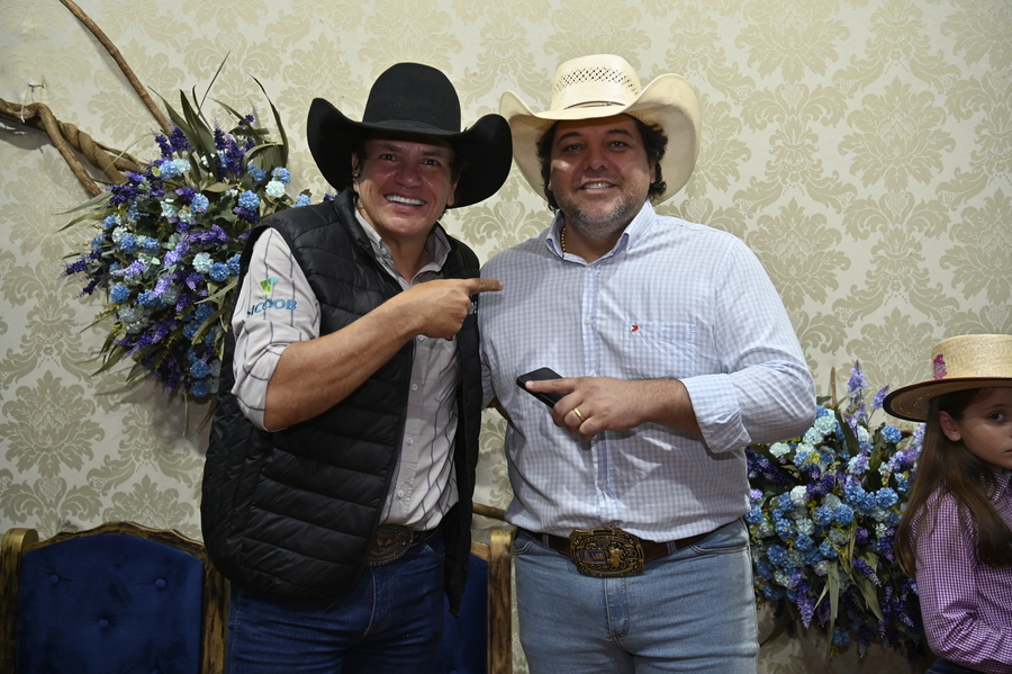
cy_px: 337
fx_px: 1349
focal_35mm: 48
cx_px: 506
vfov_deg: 28.0
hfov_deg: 41.1
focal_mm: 48
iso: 320
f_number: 4
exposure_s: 1/60
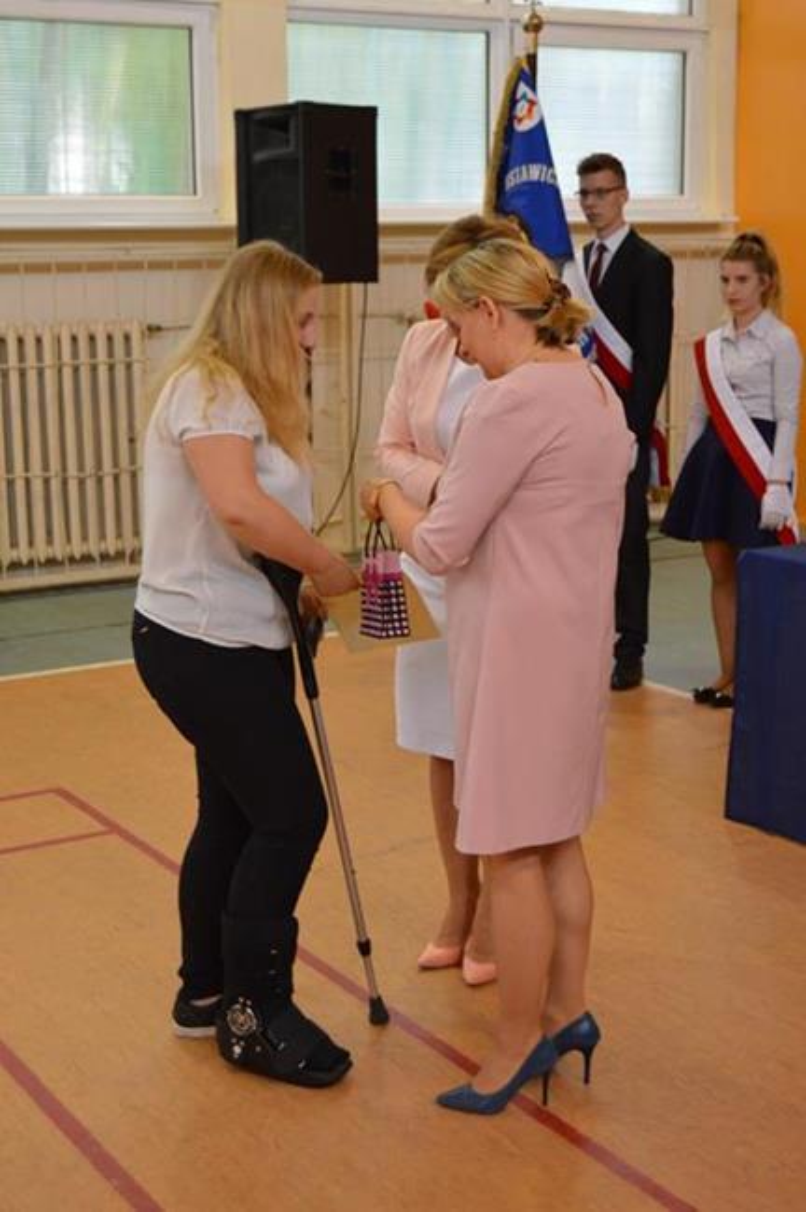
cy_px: 606
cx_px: 403
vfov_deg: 37.9
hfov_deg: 25.7
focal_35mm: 52
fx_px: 1767
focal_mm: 35
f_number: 4.5
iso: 1250
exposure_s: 1/60
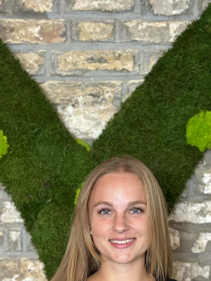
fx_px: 634
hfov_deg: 18.9
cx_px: 120
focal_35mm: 78
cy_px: 213
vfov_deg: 24.7
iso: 200
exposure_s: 1/60
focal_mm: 6.86
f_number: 1.78
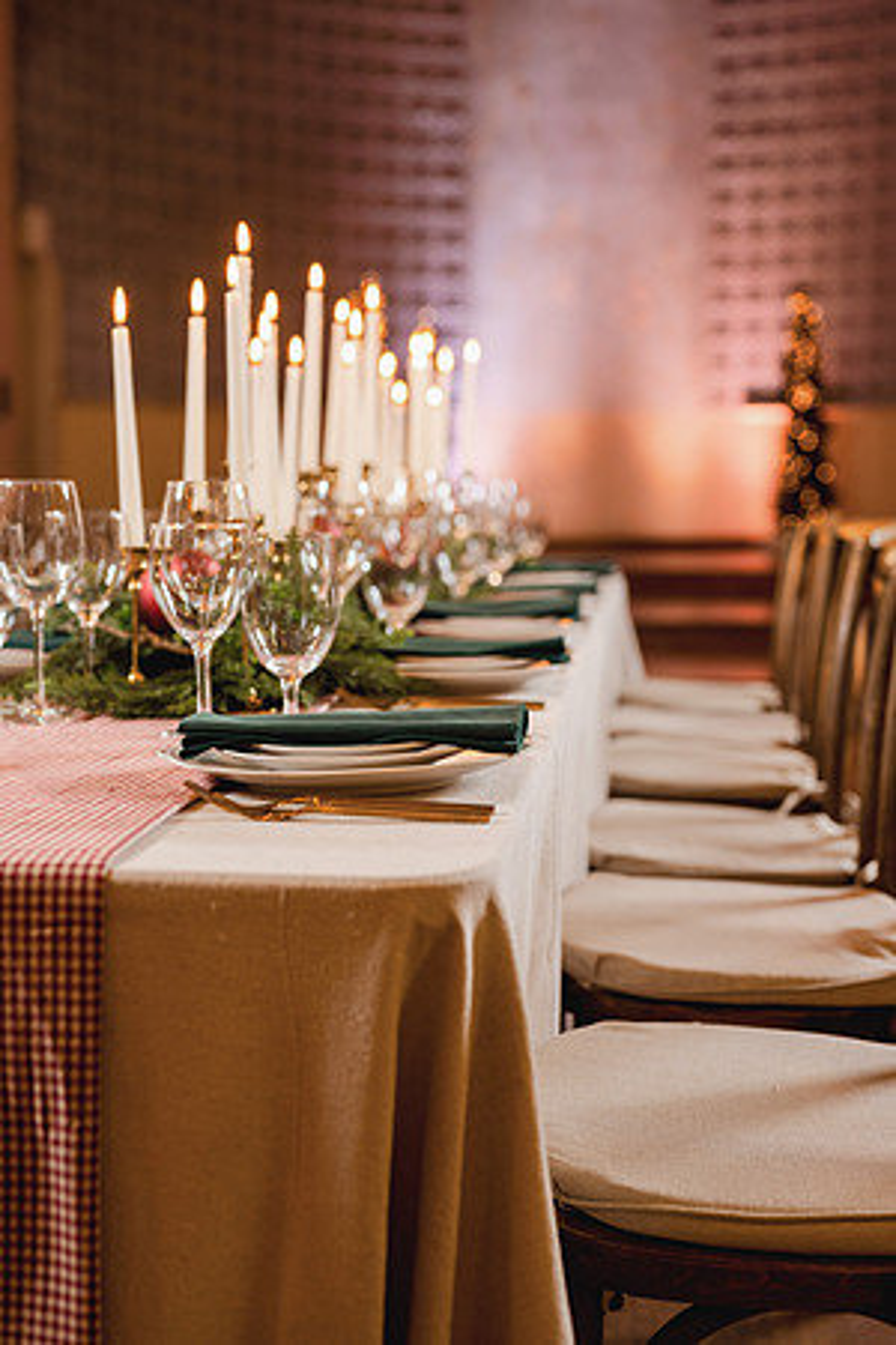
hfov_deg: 27.0
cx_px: 448
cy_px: 672
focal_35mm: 50
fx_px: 1867
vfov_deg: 39.6
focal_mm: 50
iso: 400
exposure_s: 1/80
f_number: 3.2
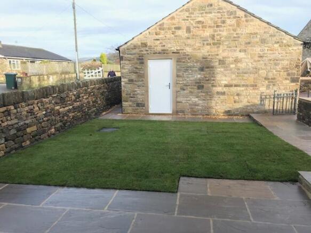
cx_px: 156
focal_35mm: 28
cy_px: 116
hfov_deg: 63.5
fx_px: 252
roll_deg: +0.5
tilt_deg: -10.4
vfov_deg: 49.7
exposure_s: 1/141
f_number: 1.8
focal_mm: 3.99
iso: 20
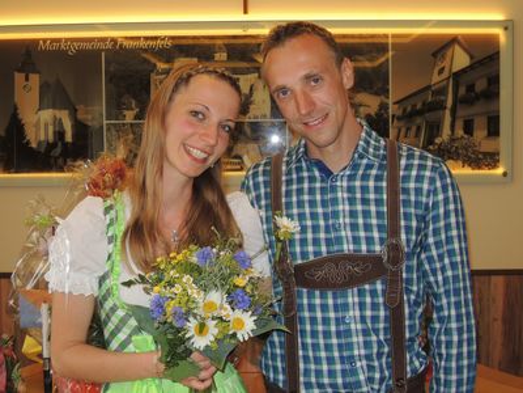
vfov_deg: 29.1
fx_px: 755
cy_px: 196
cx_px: 262
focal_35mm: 50
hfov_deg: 38.2
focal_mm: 9
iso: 200
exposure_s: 1/50
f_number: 3.7
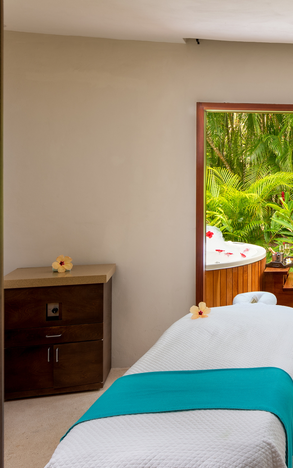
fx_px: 511
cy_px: 277
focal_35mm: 40
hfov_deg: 26.5
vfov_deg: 49.0
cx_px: 393
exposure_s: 1/5
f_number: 9
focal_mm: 19
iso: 100
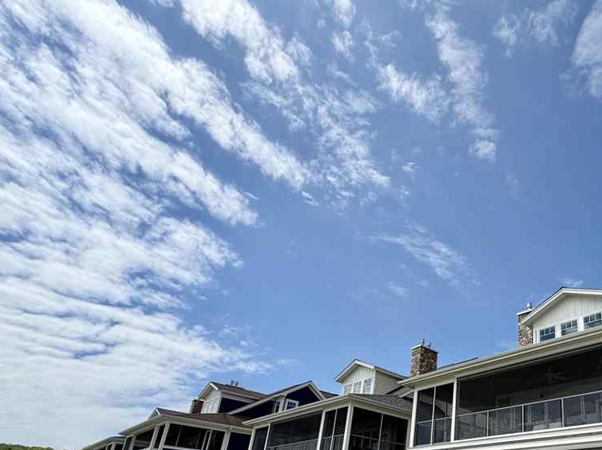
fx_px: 417
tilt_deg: +20.3
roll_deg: -1.6
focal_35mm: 24
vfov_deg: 52.8
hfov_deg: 65.2
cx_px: 481
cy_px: 364
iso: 20
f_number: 2.2
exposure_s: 1/1368
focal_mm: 2.22
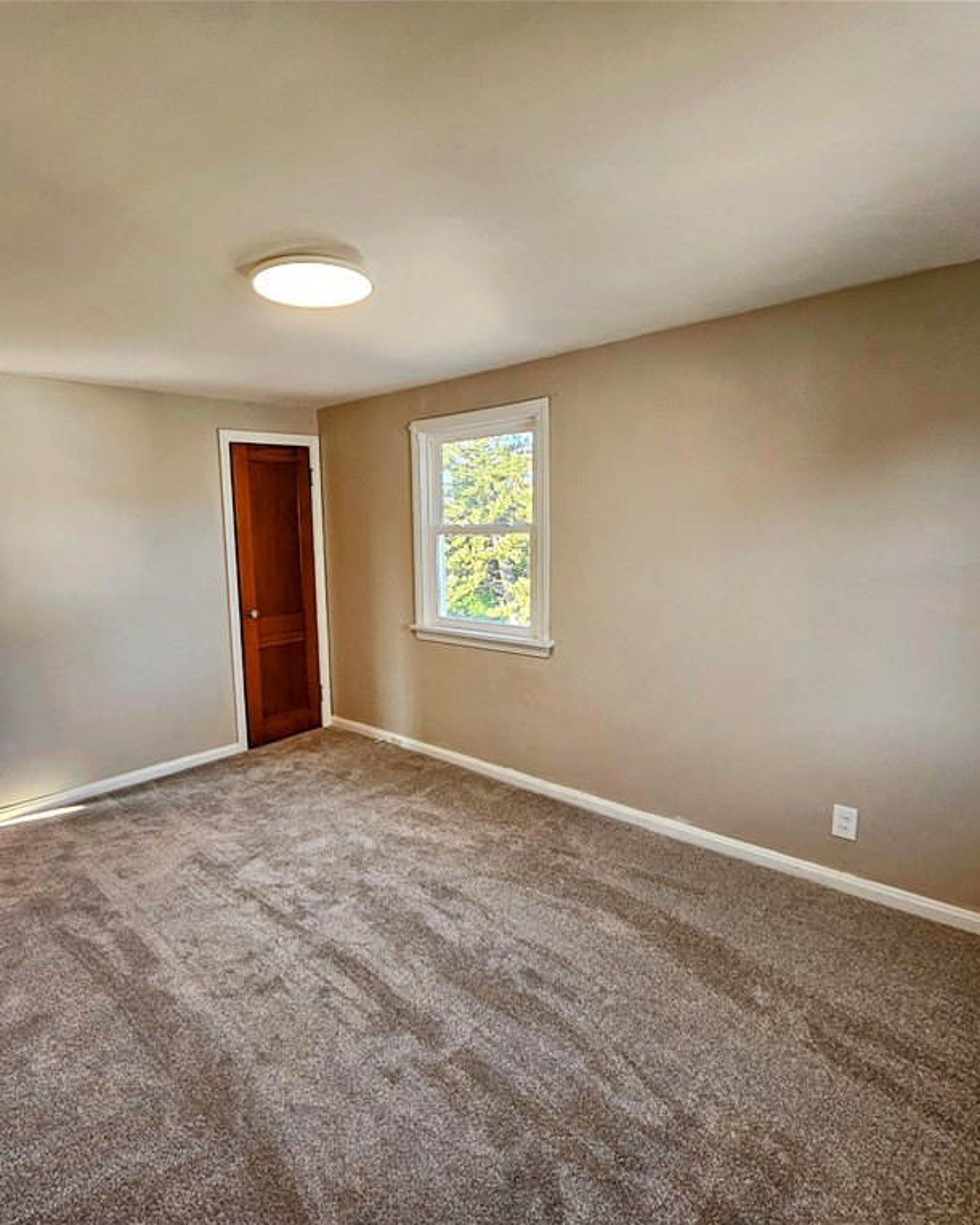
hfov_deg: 76.2
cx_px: 398
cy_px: 614
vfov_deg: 89.6
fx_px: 616
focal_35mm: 17
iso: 100
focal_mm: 2.2
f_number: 2.2
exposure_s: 1/60
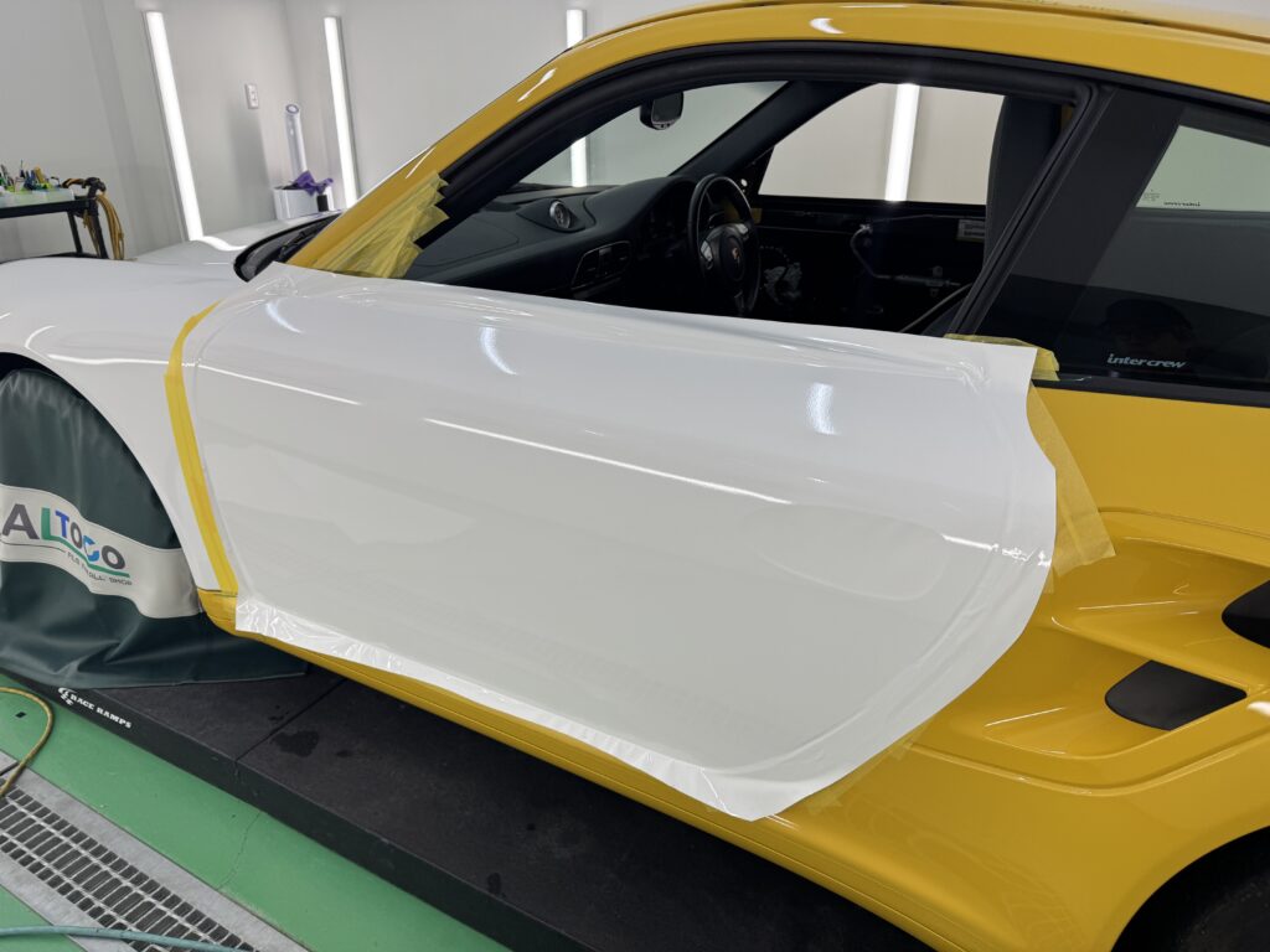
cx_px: 635
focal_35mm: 24
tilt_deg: -24.2
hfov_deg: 71.6
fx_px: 881
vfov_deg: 56.8
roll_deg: -0.4
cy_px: 476
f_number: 1.78
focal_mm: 6.76
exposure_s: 1/495
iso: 80
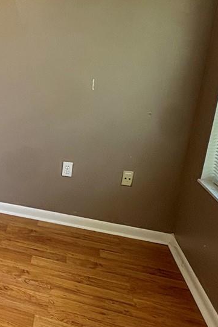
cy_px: 129
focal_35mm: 43
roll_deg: -2.1
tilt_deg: -11.0
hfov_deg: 25.3
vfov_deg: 45.2
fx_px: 391
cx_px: -90
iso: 200
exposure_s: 1/60
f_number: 2.2
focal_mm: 2.22
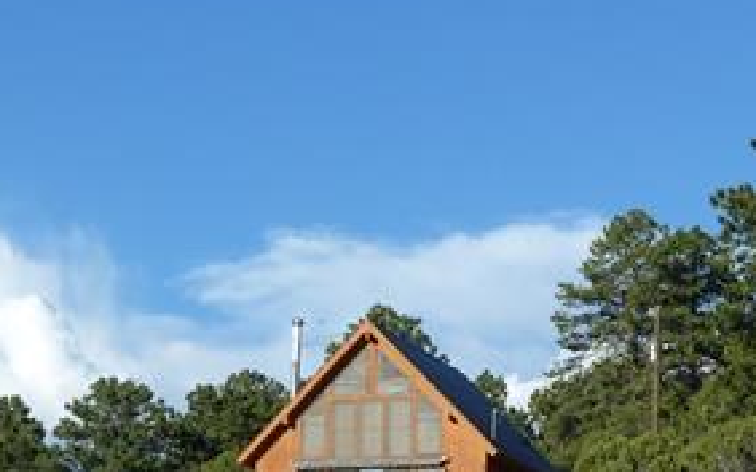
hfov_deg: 16.7
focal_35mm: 125
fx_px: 2574
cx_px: 292
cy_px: 523
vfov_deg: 10.3
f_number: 4
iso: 100
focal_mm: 9.4
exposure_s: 1/800
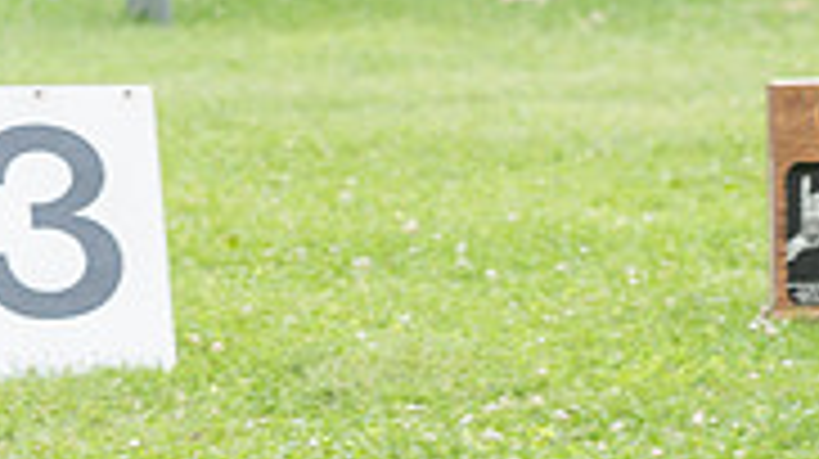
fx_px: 7638
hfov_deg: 6.1
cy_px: -11
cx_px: 1130
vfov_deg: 3.4
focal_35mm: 352
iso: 400
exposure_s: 1/400
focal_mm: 100
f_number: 4.5
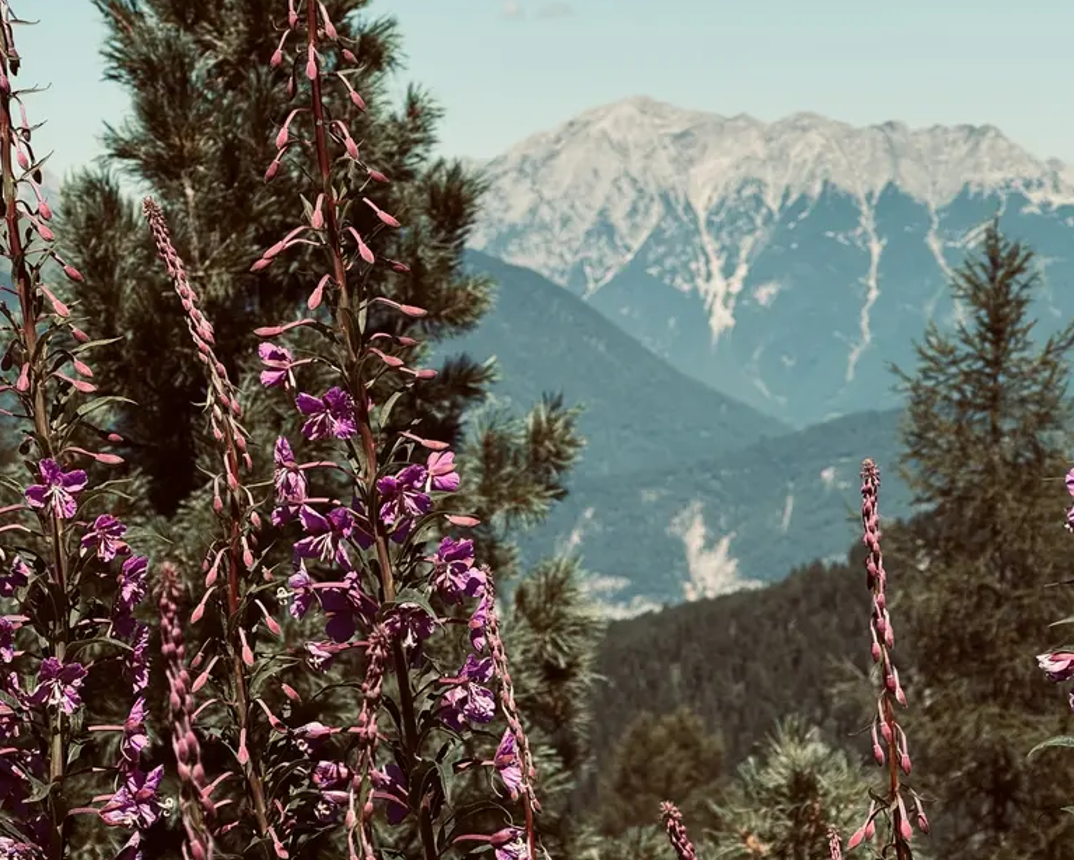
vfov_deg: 15.7
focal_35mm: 98
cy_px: 427
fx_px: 3116
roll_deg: +1.3
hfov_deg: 19.5
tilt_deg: -3.4
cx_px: 619
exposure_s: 1/673
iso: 25
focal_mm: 9
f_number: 2.8
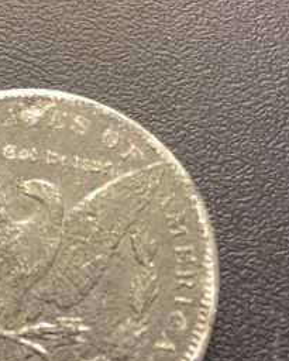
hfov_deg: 25.0
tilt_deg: -76.6
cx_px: 28
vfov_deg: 31.9
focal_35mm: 59
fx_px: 630
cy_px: 214
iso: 400
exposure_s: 1/15
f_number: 2.2
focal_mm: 4.15
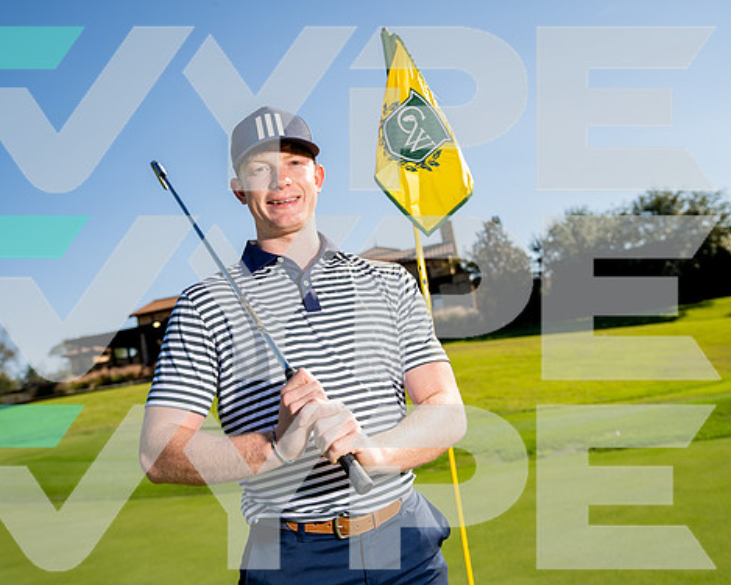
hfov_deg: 50.2
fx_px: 779
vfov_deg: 41.1
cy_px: 299
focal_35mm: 36
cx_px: 324
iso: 100
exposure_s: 1/1000
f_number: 4
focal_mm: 31
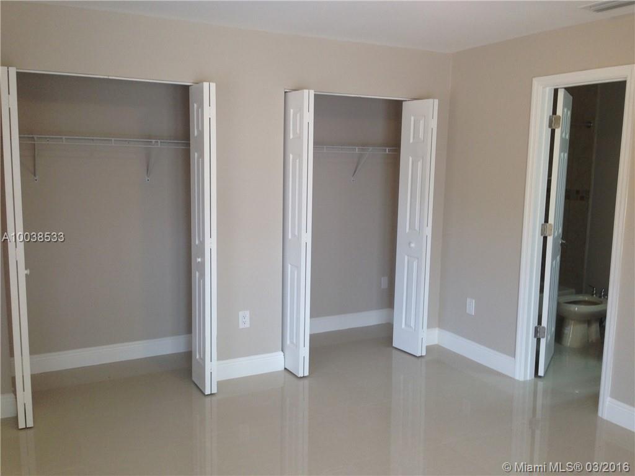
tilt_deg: -7.3
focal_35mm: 33
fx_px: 605
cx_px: 318
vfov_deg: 42.9
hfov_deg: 55.4
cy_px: 238
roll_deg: -1.3
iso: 64
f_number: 2.4
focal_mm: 4.12
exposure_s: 1/60
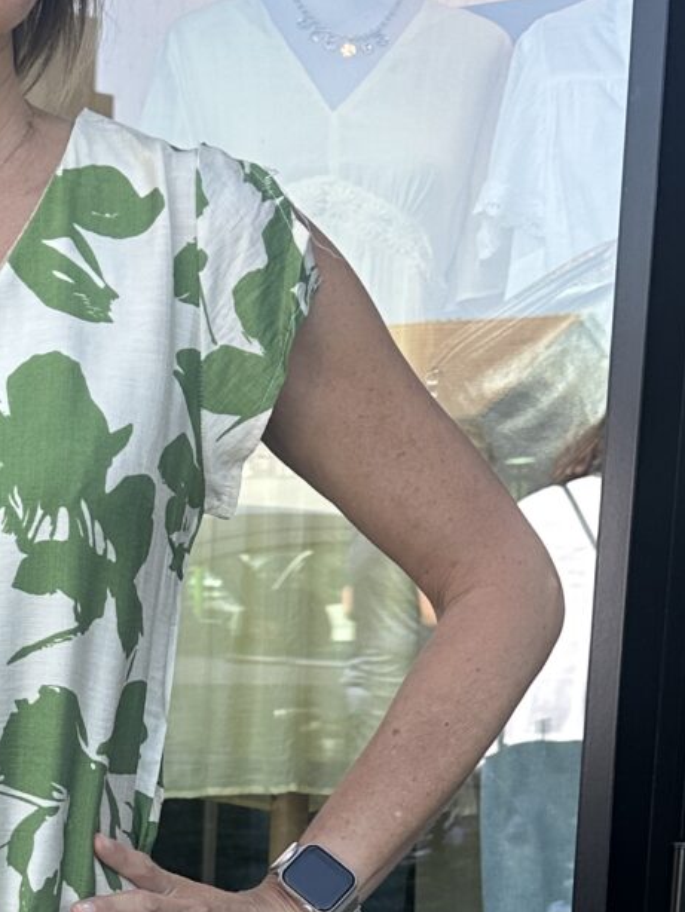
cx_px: -1
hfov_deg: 14.6
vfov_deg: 18.7
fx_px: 2637
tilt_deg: -11.3
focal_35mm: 100
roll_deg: +0.5
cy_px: 1066
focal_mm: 6.86
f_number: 1.78
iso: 80
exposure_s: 1/464
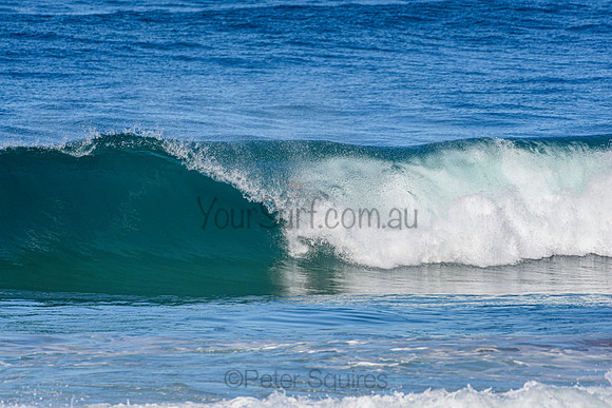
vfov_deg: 1.8
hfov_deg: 2.7
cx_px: 306
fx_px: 12752
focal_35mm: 750
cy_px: 204
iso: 280
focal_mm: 500
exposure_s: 1/2000
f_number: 5.6
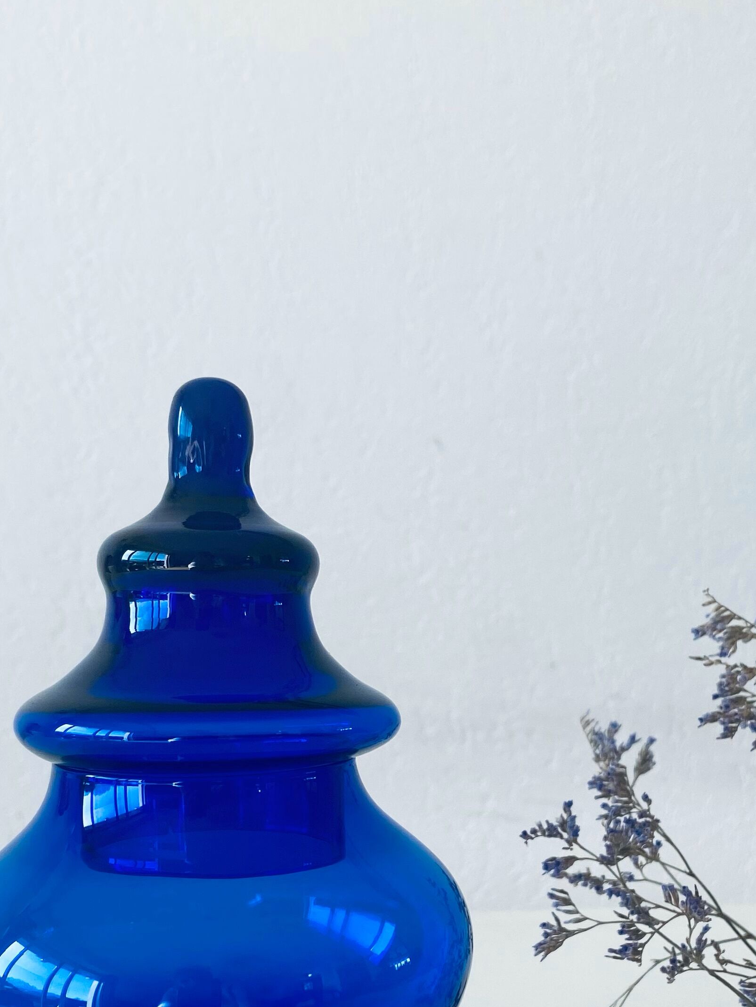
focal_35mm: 49
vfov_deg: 37.6
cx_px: 448
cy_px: 790
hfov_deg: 29.6
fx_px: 1426
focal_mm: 4.25
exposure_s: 1/226
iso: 32
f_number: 1.8
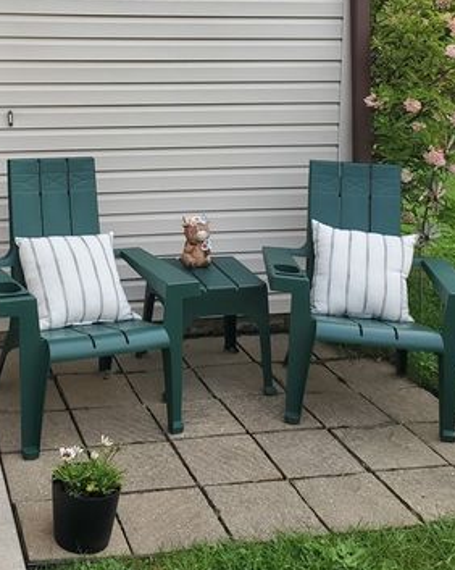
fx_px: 809
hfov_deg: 30.4
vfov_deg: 37.4
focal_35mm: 48
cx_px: 68
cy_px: 115
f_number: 2.4
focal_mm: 4.3
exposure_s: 1/509
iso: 50
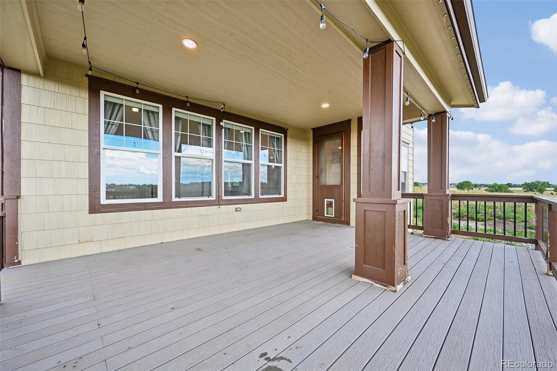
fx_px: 217
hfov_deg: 104.3
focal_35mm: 14
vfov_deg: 81.2
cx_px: 278
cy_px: 186
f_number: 9
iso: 280
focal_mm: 14
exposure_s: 1/15
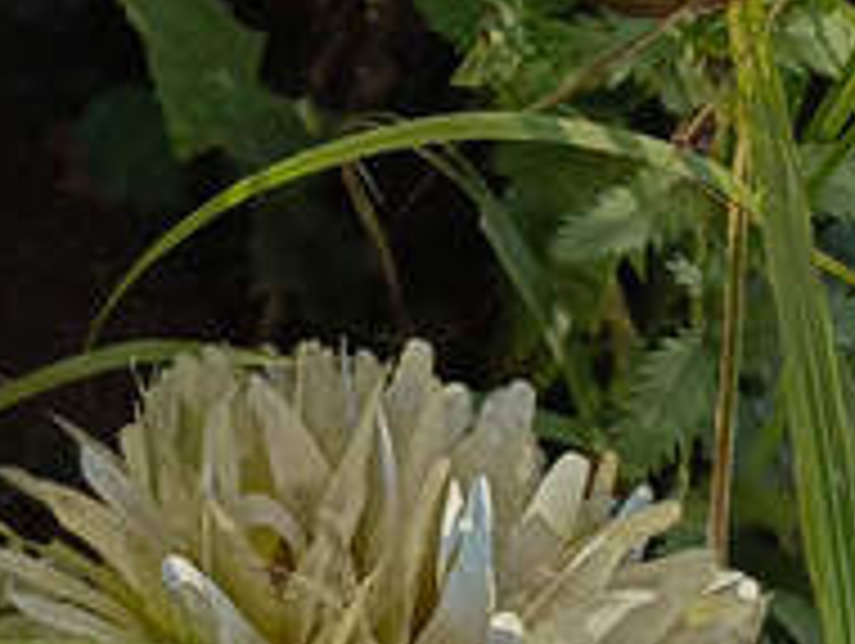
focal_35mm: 105
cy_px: -635
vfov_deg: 12.5
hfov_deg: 16.9
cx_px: -450
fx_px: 2597
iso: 116
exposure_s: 1/1323
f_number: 1.69
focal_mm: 4.76
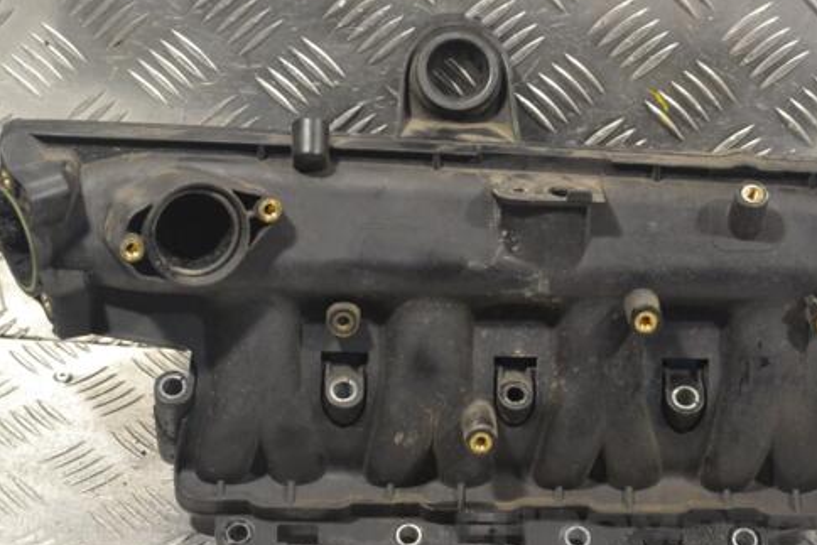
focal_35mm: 93
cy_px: 310
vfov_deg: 14.7
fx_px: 2111
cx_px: 424
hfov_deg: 21.9
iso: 3200
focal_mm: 50
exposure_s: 1/250
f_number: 8
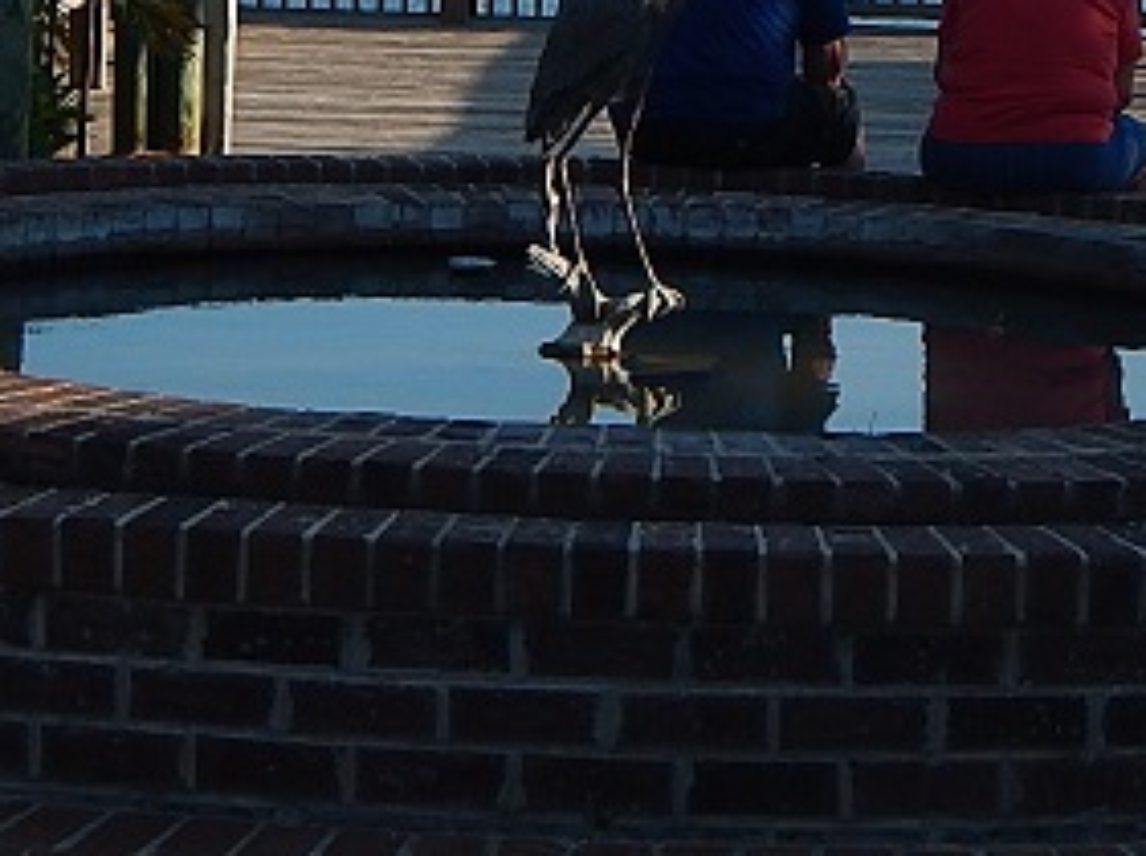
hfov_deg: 14.7
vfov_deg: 10.8
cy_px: -224
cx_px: 738
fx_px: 4431
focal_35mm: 134
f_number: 4.1
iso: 125
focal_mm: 8.4
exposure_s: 1/640
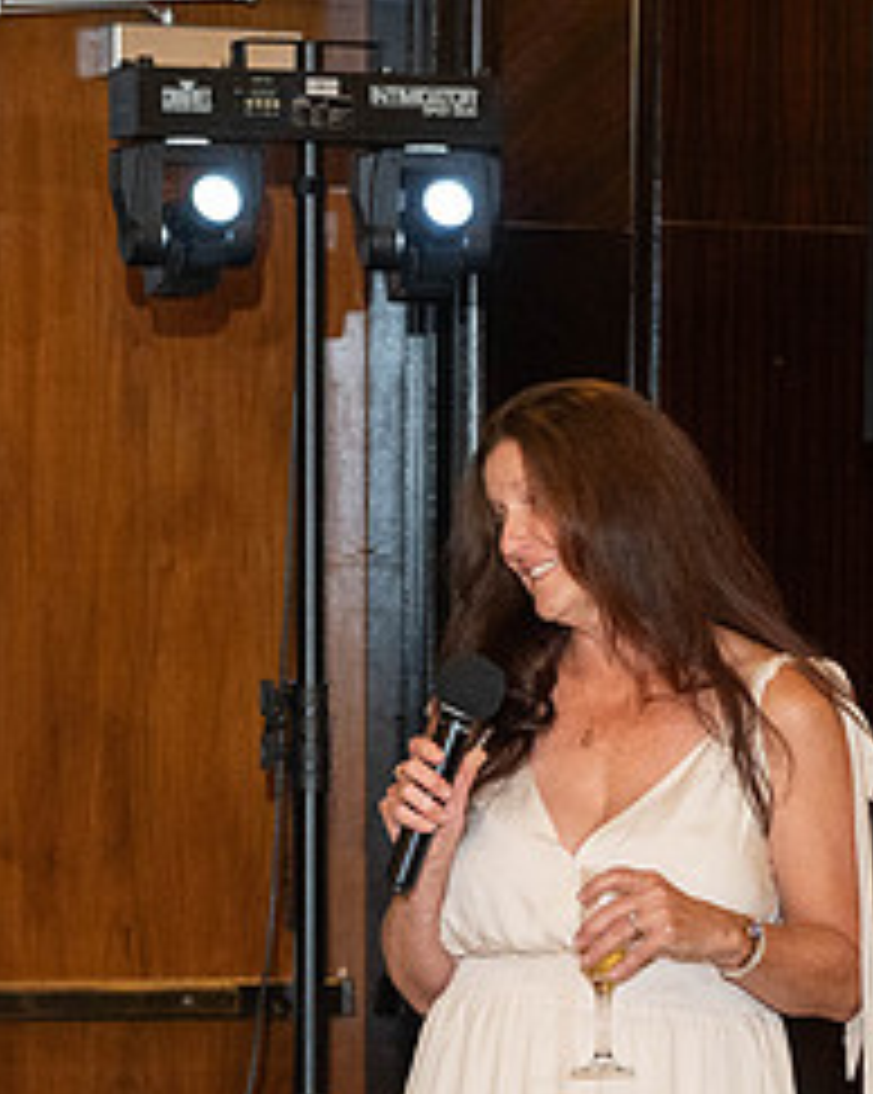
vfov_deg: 8.8
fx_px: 7082
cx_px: 555
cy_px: 735
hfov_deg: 7.1
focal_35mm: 219
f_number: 3.5
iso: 2500
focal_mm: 70
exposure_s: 1/160
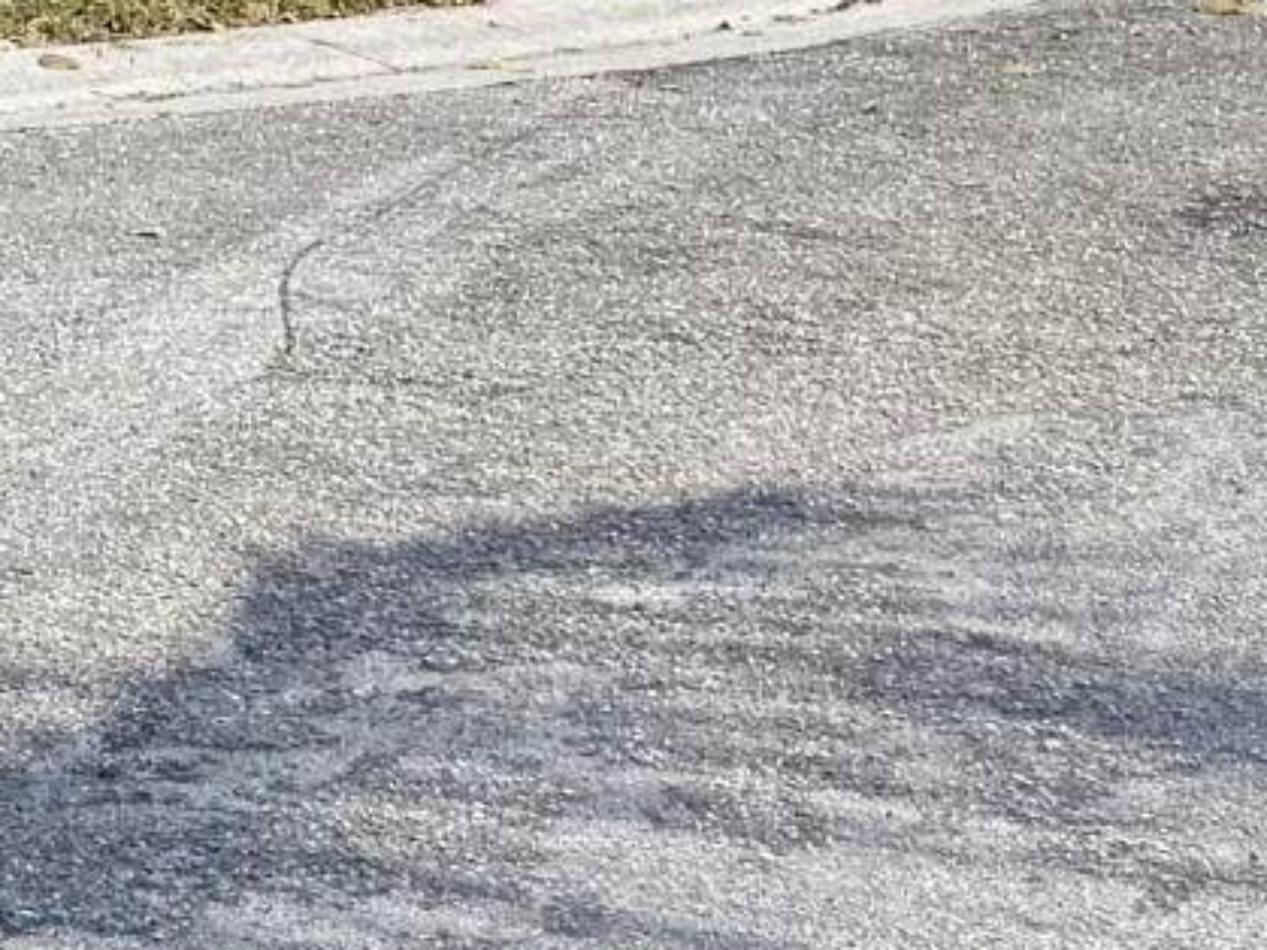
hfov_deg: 9.8
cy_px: -1800
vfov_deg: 7.6
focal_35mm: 172
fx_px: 6294
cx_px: -2026
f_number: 1.78
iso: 80
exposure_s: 1/2907
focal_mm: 6.76
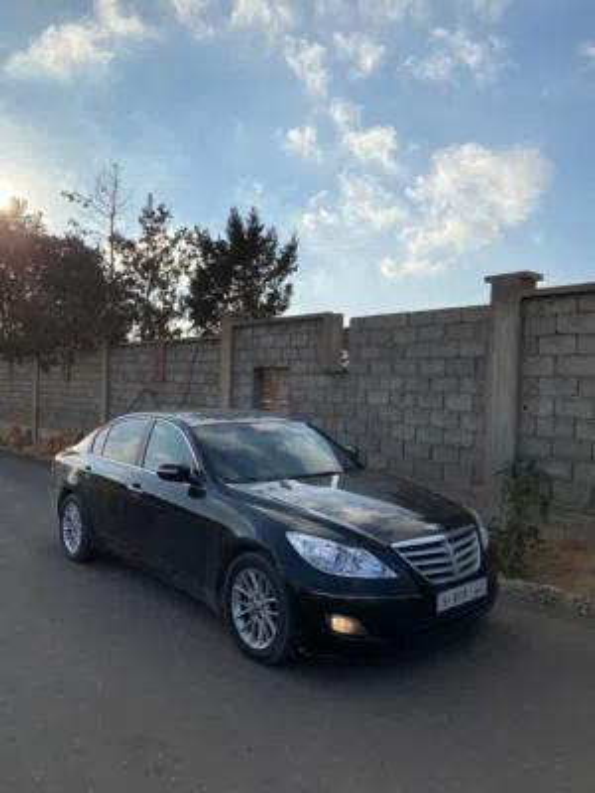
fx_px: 596
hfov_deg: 53.1
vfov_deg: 67.3
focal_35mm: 26
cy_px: 396
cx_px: 298
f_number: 1.8
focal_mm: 4.25
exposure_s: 1/4274
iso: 32
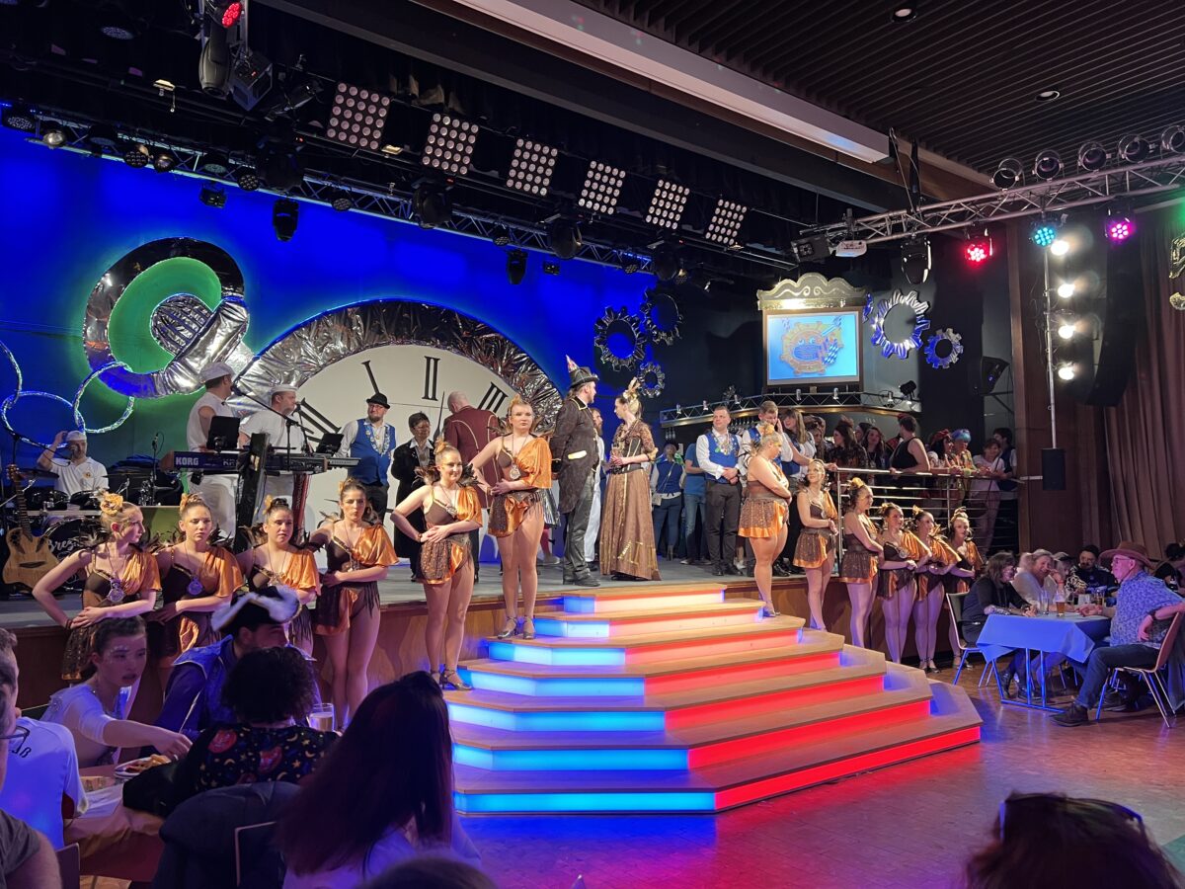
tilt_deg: +5.1
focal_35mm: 26
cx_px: 592
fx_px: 890
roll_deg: +0.2
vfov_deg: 53.1
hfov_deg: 67.3
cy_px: 444
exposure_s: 1/50
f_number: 1.5
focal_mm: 5.7
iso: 125
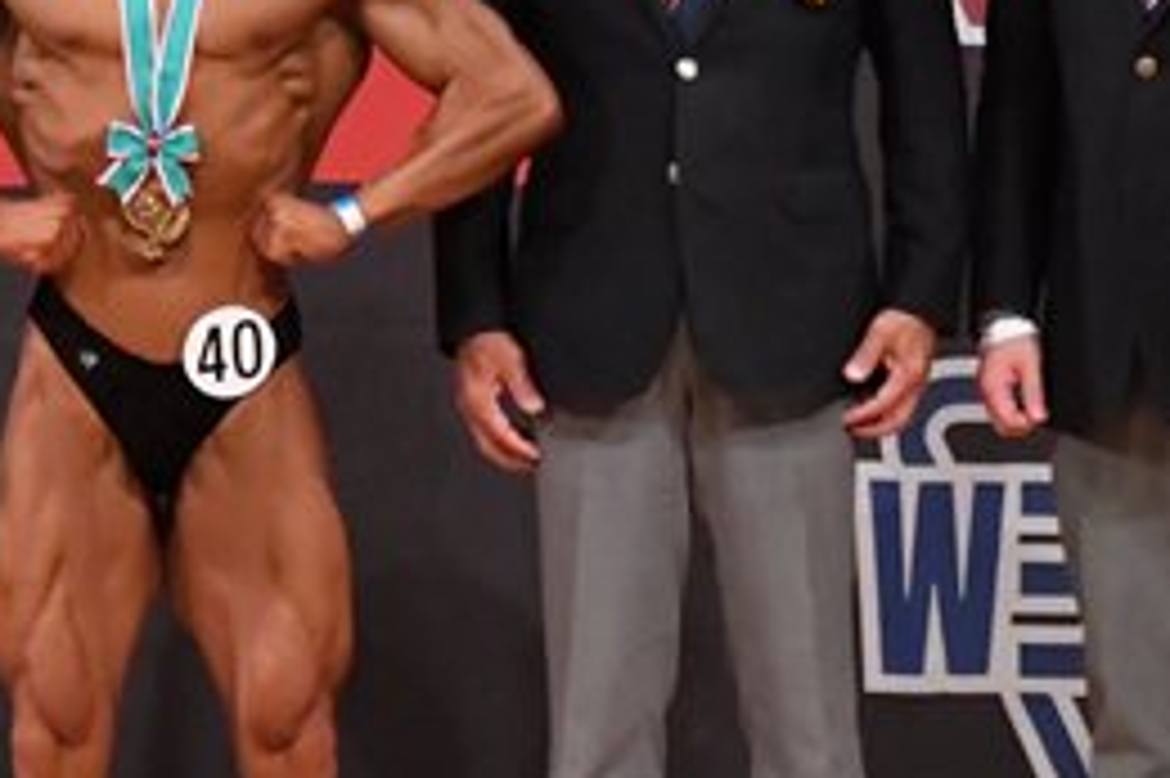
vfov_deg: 2.1
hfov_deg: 3.2
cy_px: 450
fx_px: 21013
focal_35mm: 647
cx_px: 281
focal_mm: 145
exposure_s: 1/400
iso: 8000
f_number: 5.6
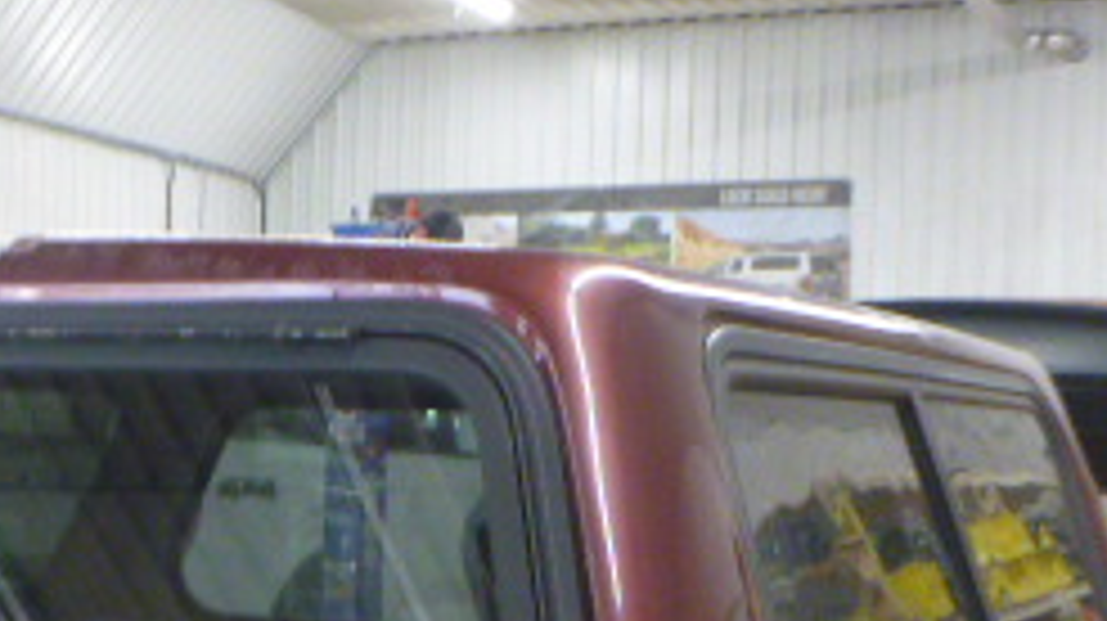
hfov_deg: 29.3
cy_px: 518
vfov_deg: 16.8
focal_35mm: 71
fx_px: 2083
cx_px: 266
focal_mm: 4.5
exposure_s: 1/25
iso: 400
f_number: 3.9
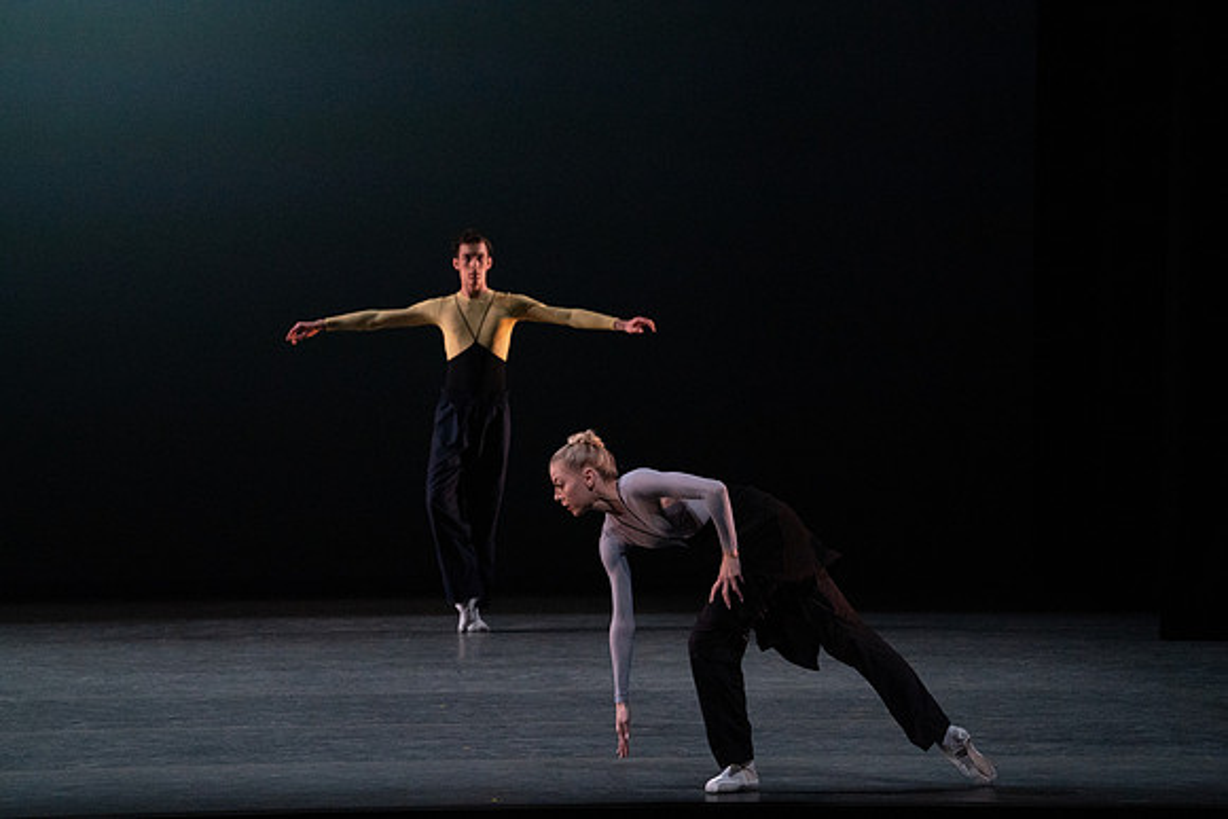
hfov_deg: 10.3
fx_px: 6823
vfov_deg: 6.9
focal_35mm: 200
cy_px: 410
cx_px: 614
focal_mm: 200
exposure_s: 1/500
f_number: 8
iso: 12800
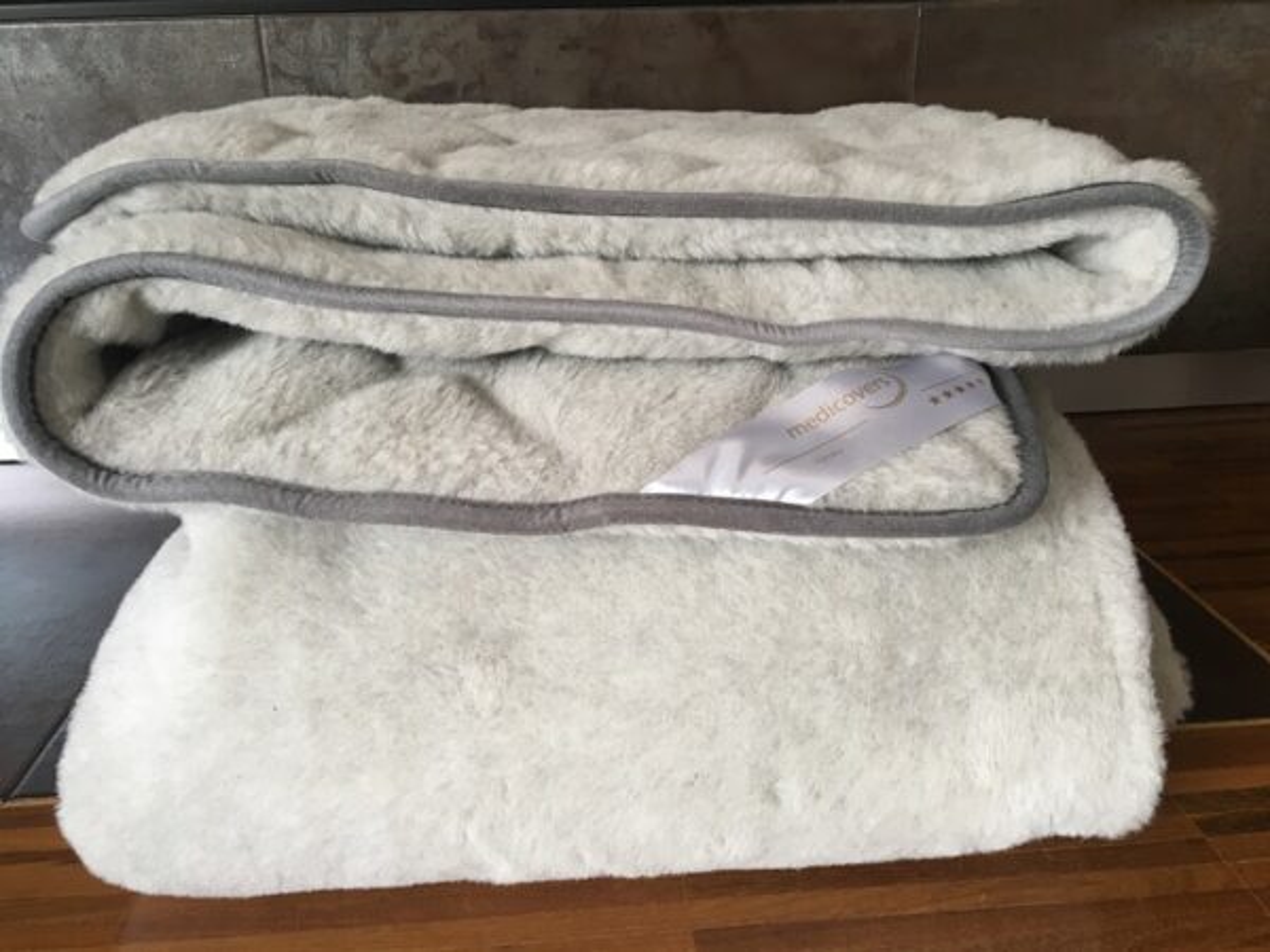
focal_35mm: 29
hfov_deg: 61.7
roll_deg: +1.3
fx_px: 1064
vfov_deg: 48.2
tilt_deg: -22.4
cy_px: 476
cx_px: 635
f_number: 2.2
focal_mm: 4.15
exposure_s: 1/33
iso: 100
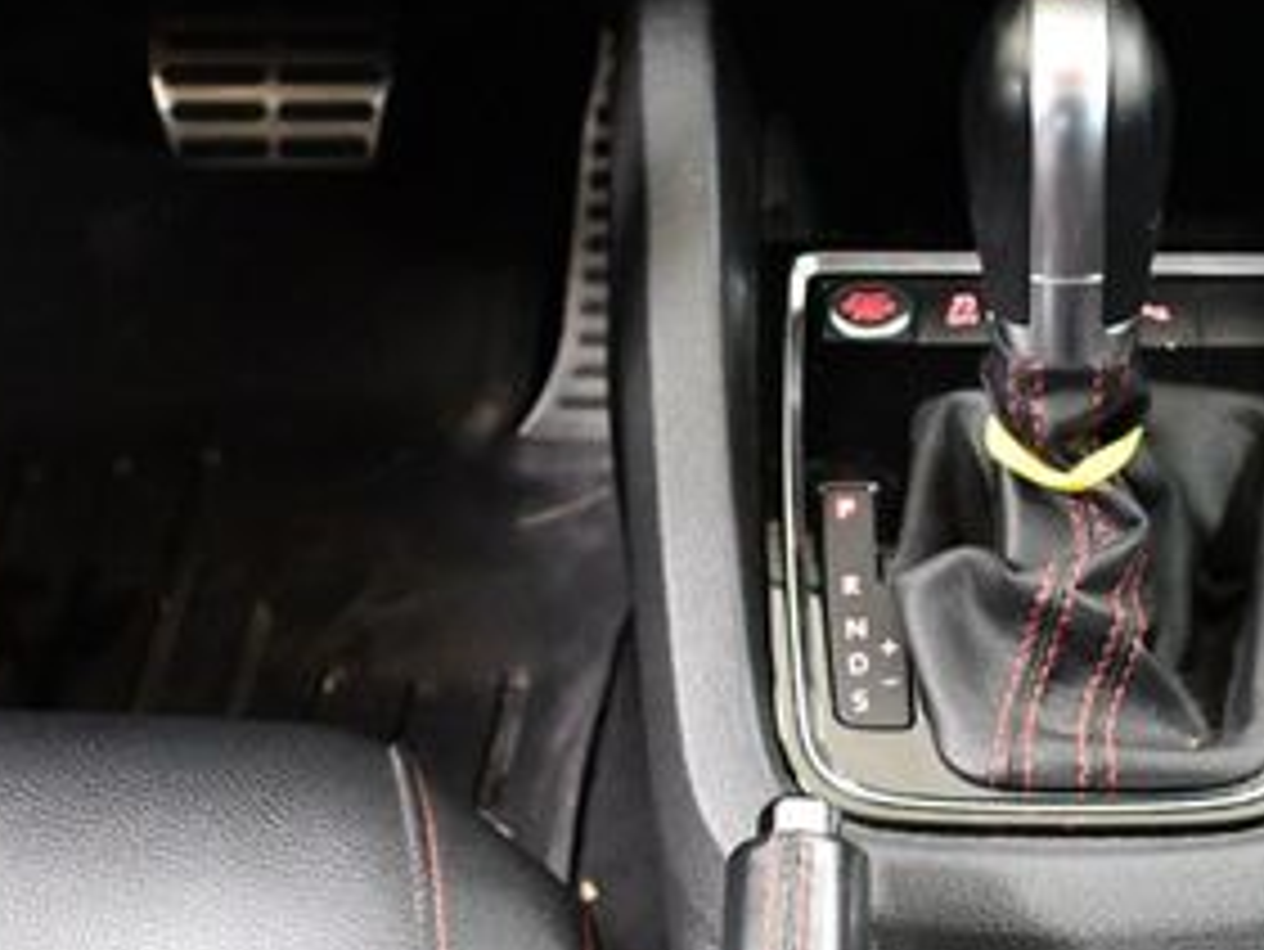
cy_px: 617
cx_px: 1084
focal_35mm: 79
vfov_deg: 18.6
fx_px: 2886
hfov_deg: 24.2
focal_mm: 18
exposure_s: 1/60
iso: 6400
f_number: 3.5
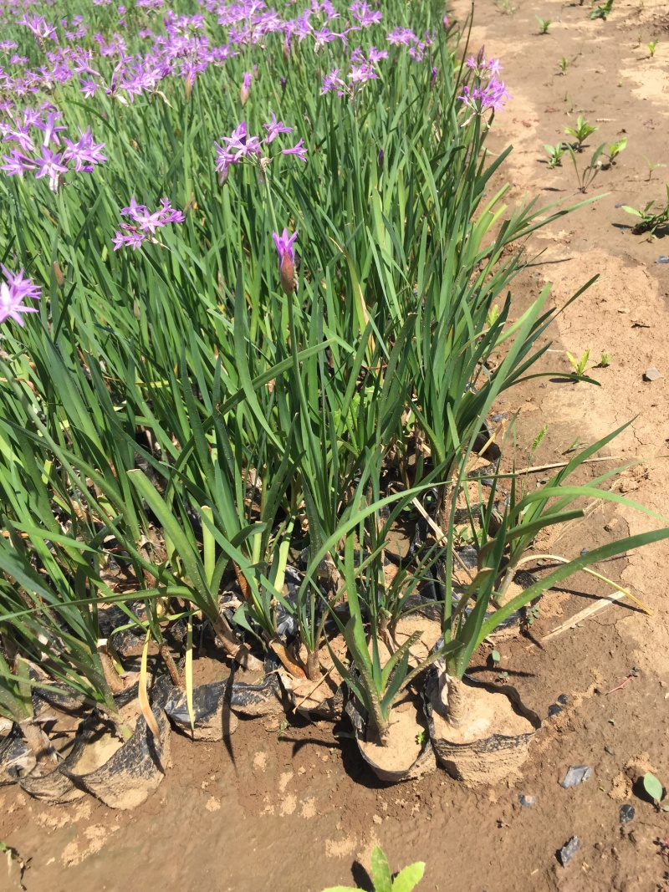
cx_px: 334
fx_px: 747
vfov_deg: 61.7
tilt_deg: -33.7
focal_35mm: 29
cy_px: 446
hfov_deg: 48.2
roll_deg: +14.7
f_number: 2.2
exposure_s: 1/1276
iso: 32
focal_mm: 4.15
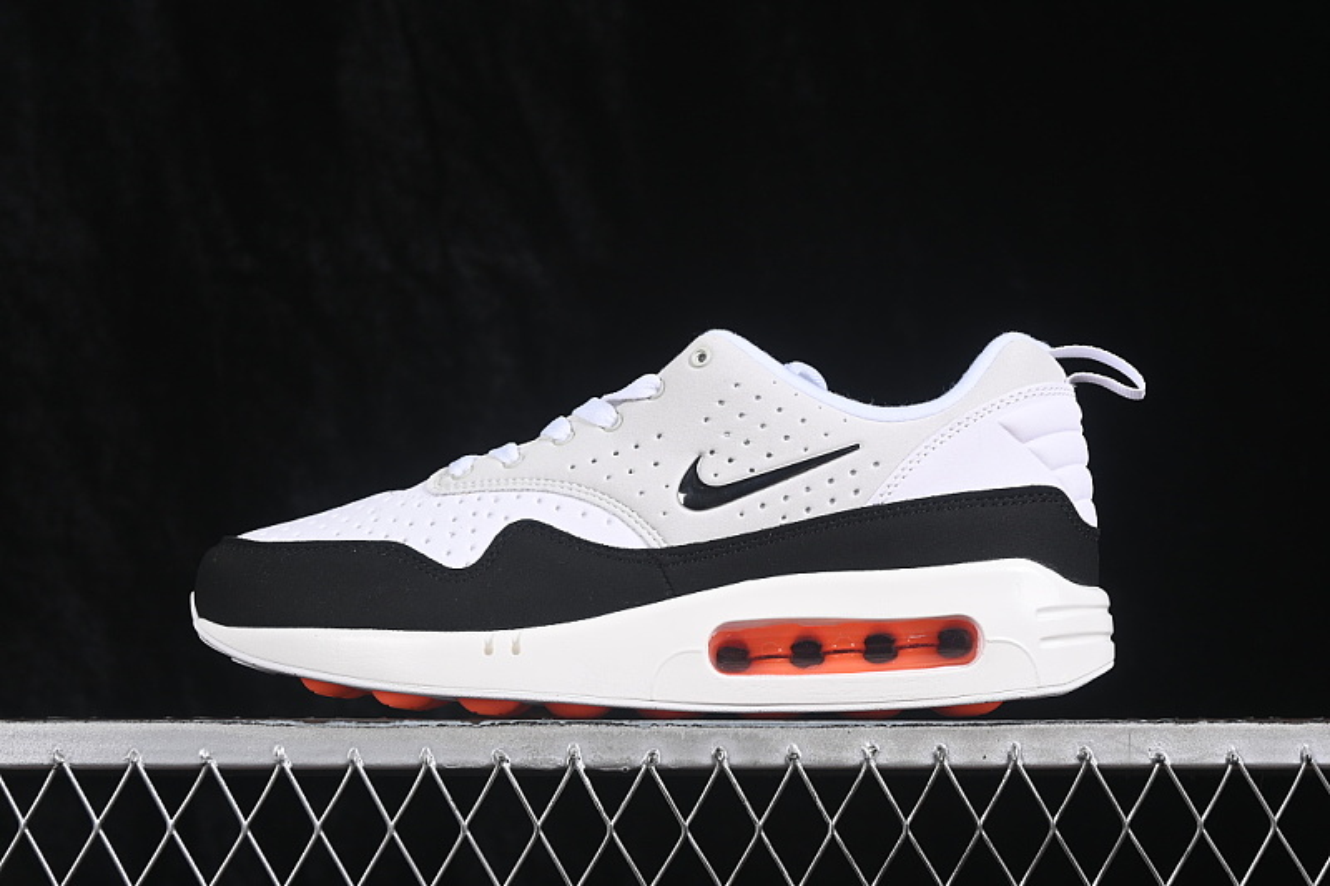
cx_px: 665
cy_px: 443
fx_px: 2770
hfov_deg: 27.0
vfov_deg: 18.2
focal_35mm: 75
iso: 160
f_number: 7.1
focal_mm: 50
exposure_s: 1/80
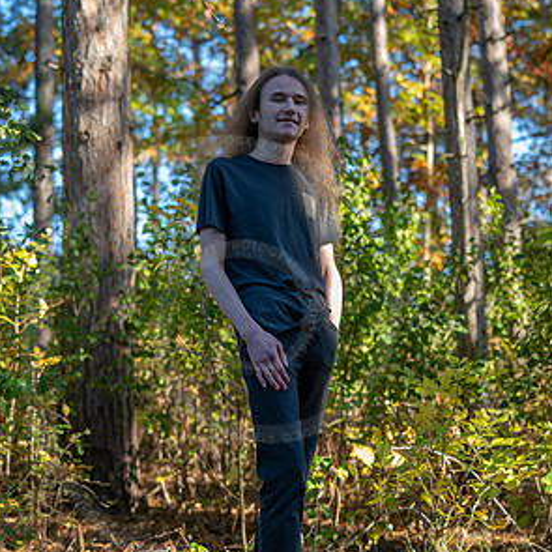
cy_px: 363
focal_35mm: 83
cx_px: 273
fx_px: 1497
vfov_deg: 20.8
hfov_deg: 20.9
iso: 200
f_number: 2.1
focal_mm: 43
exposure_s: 1/400
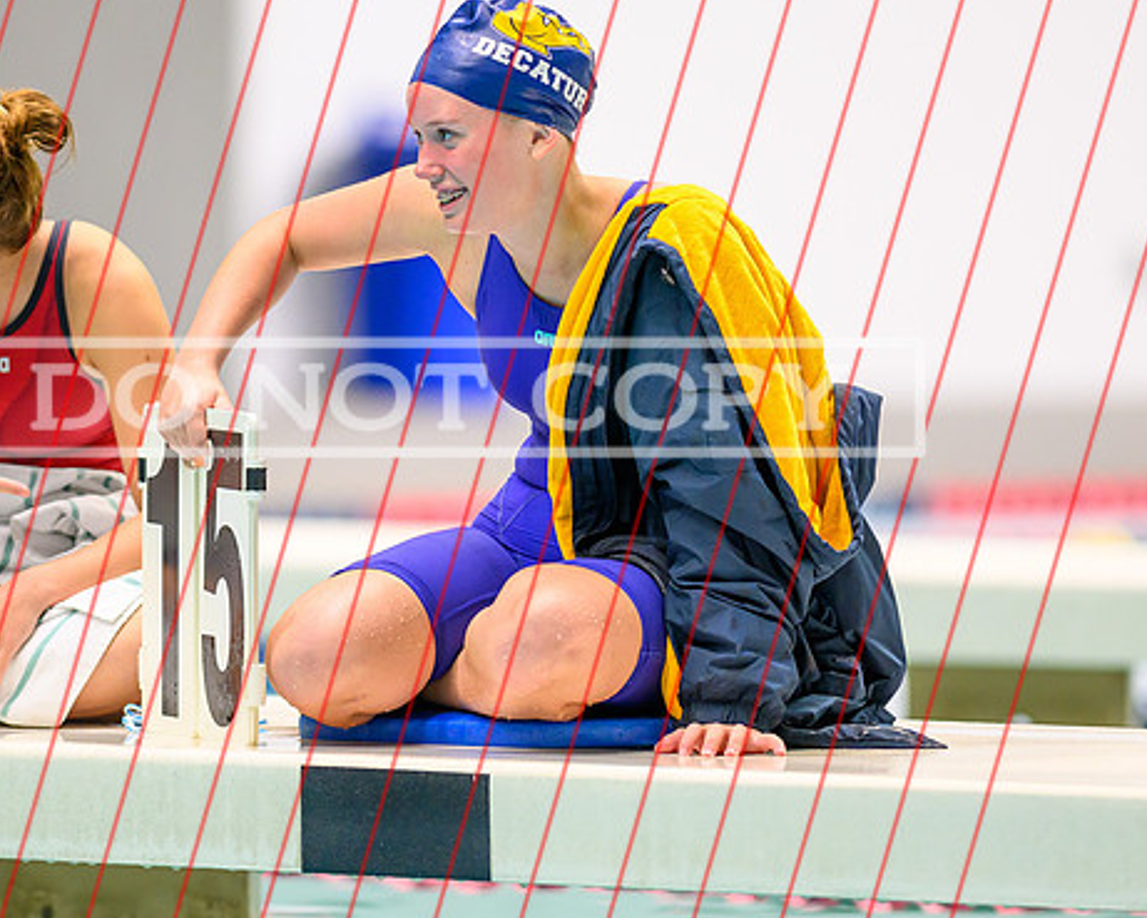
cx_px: 421
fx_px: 17283
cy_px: 436
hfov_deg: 3.8
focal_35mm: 509
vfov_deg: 3.0
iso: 2000
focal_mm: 300
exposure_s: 1/800
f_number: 2.8
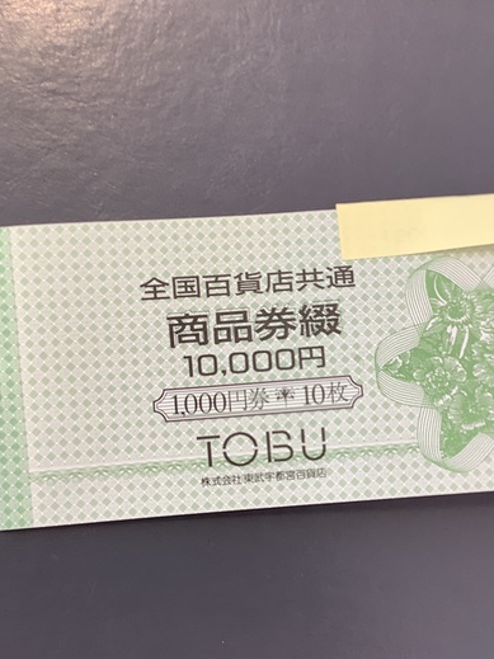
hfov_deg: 33.4
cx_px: 307
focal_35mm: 43
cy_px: 394
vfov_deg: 43.7
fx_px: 819
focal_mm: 3.3
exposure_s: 1/60
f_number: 2.4
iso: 50
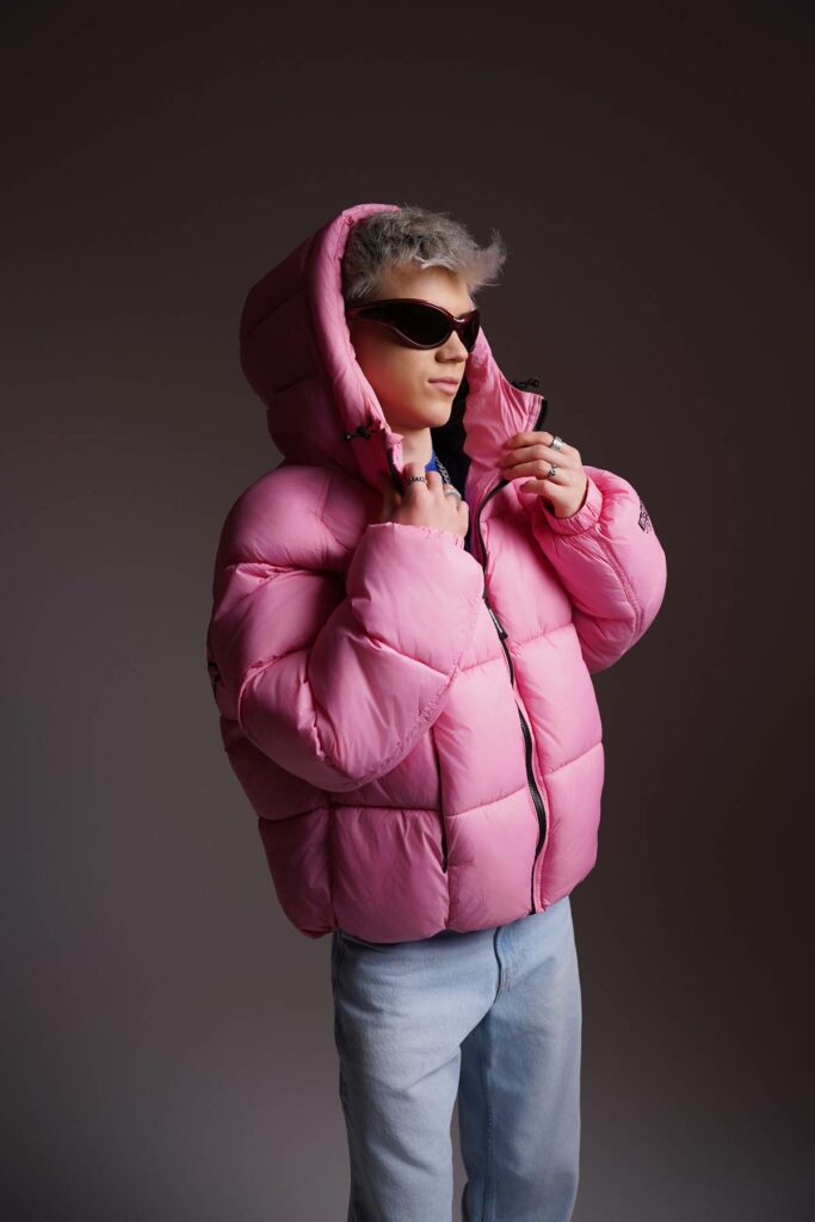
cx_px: 408
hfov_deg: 35.1
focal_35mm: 38
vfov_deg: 50.7
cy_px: 611
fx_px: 1290
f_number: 4
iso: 125
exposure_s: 1/125
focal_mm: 38
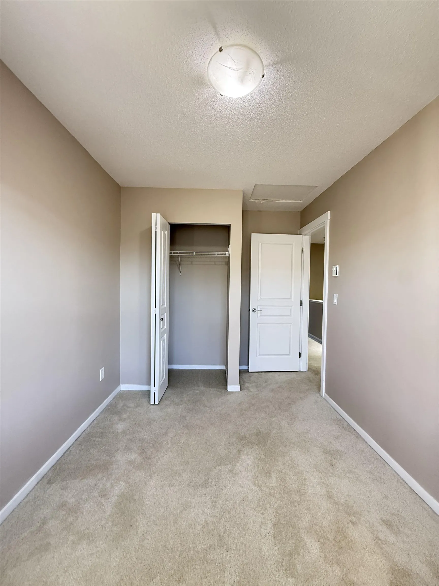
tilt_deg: -0.8
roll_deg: -0.2
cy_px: 293
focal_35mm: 14
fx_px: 237
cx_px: 220
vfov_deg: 102.1
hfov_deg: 85.7
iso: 320
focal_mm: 2.22
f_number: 2.2
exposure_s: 1/99
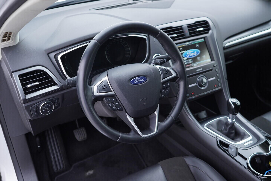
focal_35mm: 36
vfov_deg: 36.9
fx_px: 271
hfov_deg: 53.1
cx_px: 136
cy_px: 90
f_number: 2.8
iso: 200
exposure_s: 1/40
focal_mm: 24
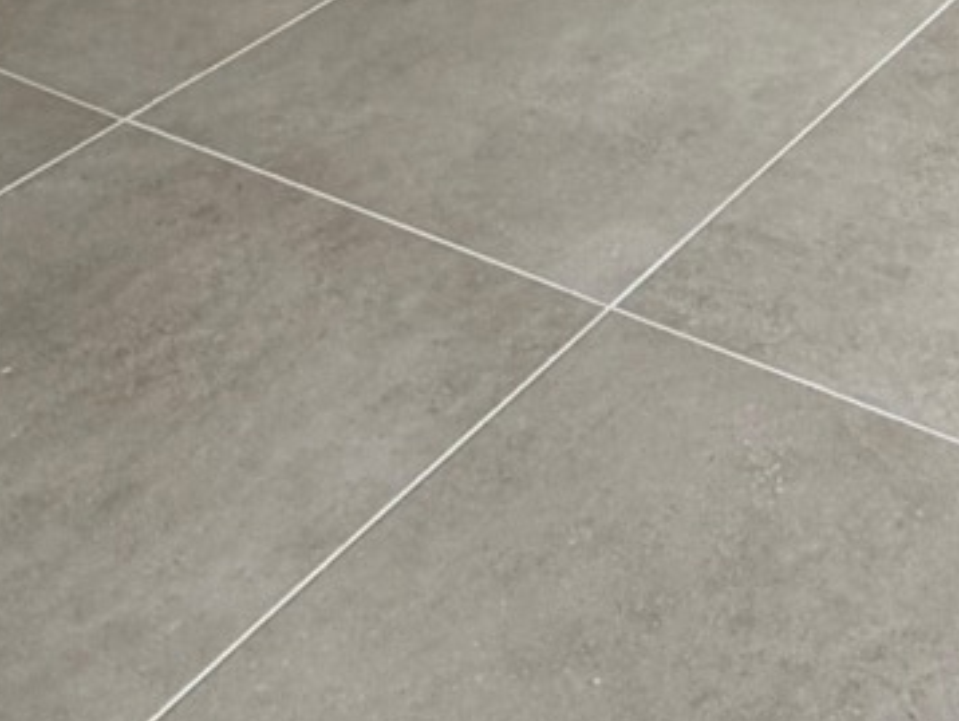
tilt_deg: -11.0
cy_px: -678
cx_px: 1031
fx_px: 2079
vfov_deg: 15.9
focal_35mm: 75
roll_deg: +0.2
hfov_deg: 24.4
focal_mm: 2.22
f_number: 2.2
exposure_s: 1/121
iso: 64
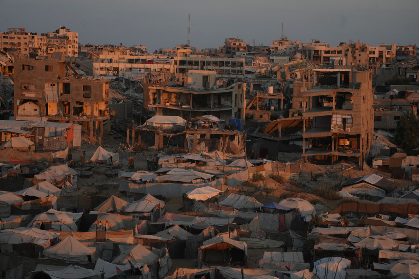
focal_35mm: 132
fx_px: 1536
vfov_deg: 10.4
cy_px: 140
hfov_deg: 15.5
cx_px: 210
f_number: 5
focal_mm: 132
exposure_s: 1/1250
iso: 800
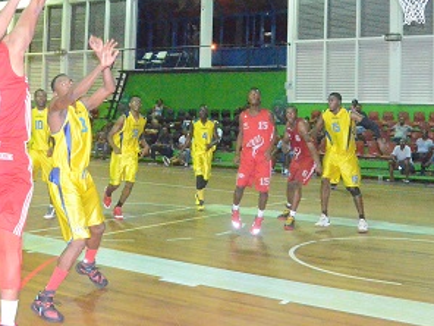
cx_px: 216
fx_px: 677
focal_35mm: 54
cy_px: 91
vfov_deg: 26.8
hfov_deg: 35.5
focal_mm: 20
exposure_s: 1/200
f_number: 9
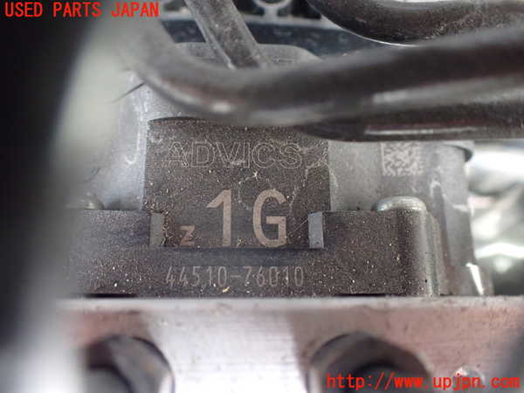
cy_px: 196
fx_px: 454
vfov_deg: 46.8
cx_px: 262
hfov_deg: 60.0
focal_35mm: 30
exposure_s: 1/100
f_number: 2.3
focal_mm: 5.4
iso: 800
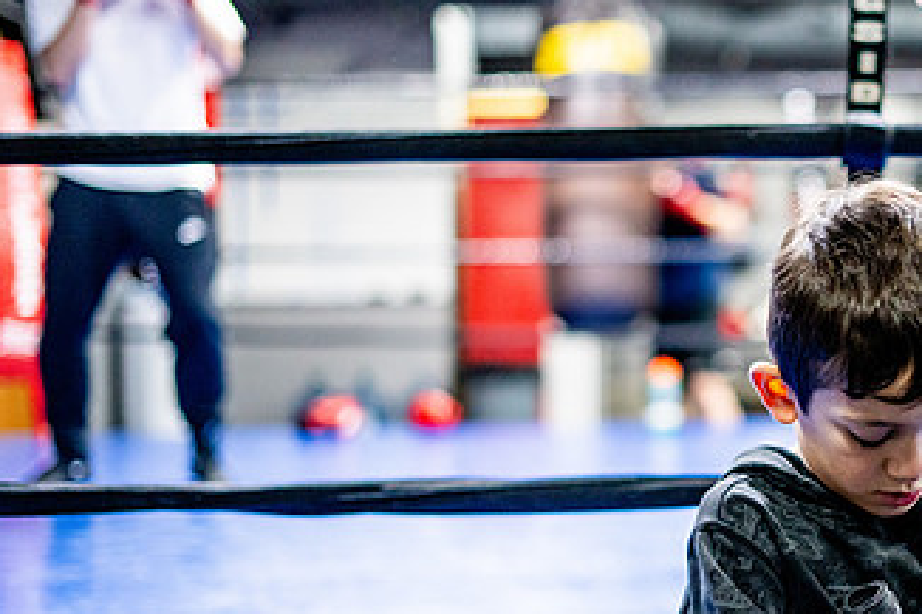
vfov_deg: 15.3
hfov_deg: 22.4
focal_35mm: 89
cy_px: 361
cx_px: 809
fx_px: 2278
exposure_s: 1/500
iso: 3200
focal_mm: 50
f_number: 1.8
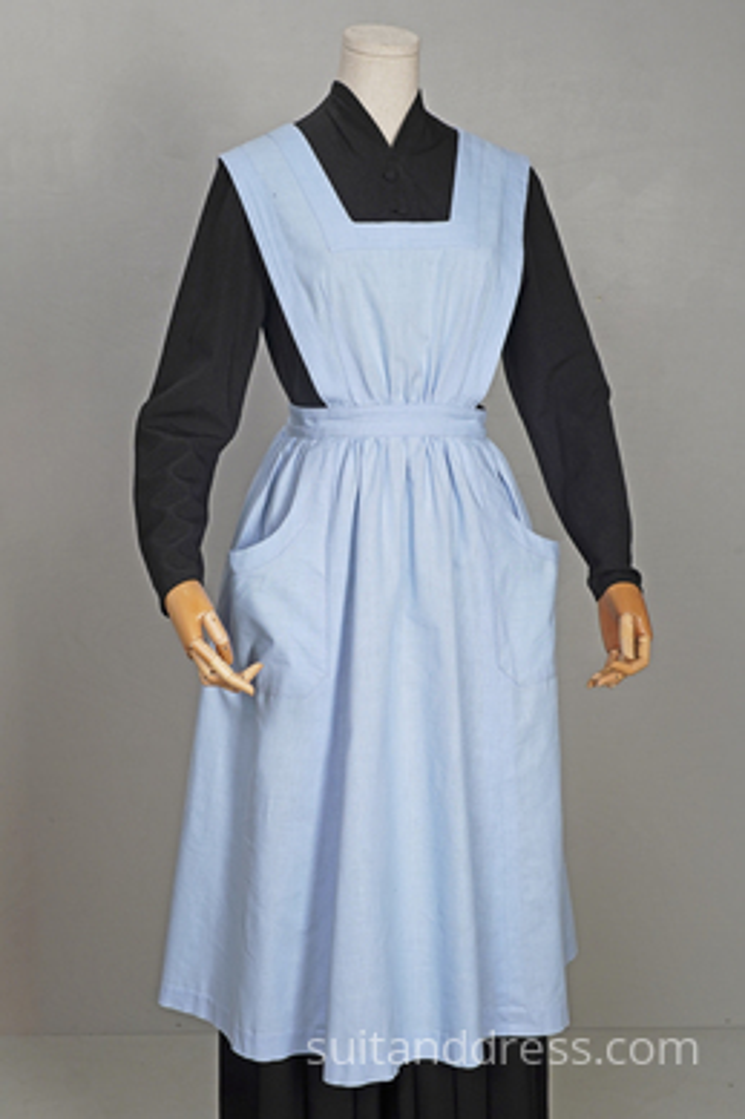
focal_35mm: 48
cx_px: 372
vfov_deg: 41.1
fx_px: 1491
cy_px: 560
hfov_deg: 28.1
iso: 320
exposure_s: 1/25
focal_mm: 32
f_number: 7.1
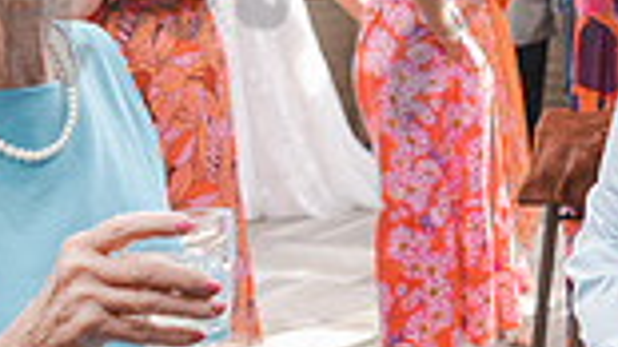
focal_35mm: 110
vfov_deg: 10.9
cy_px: -38
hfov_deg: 18.4
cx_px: 758
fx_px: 1802
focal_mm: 28
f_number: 2.8
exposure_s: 1/1000
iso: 500
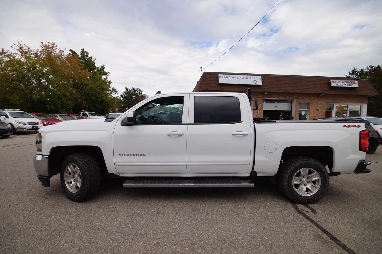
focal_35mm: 15
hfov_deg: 100.4
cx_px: 191
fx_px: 159
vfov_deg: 77.3
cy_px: 127
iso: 100
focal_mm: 10
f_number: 8
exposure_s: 1/125
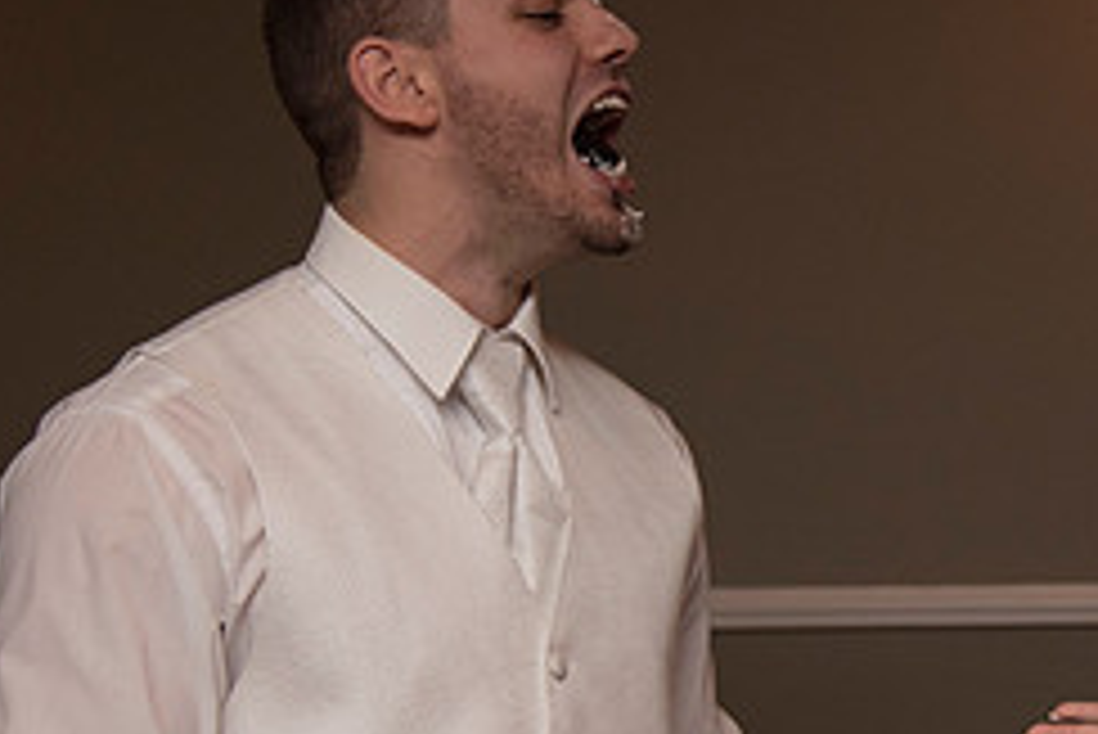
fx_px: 3479
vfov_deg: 12.0
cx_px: 986
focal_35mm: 114
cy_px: 493
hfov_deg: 17.7
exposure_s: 1/200
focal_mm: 48
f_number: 4
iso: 2000
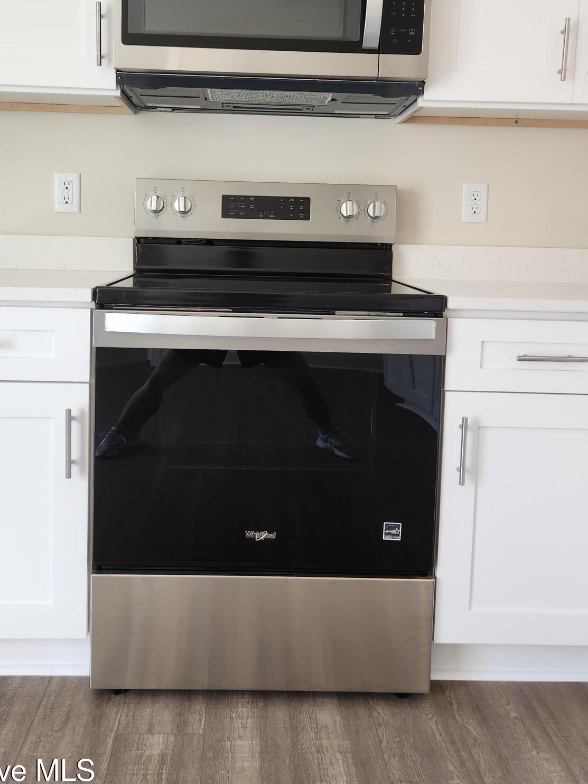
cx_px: 266
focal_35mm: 31
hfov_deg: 45.4
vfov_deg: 57.6
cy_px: 291
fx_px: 702
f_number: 1.8
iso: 100
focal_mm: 5.4
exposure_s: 1/180
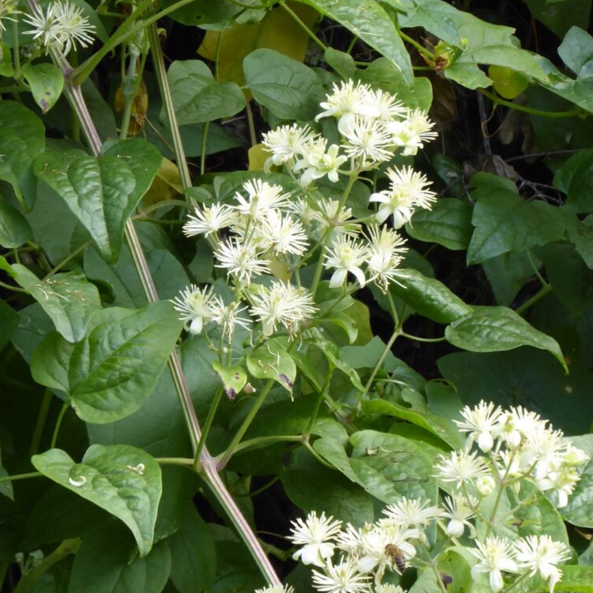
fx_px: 8140
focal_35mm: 420
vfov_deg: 4.2
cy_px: 250
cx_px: 302
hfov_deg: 4.2
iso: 320
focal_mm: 62.1
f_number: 6
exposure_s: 1/80
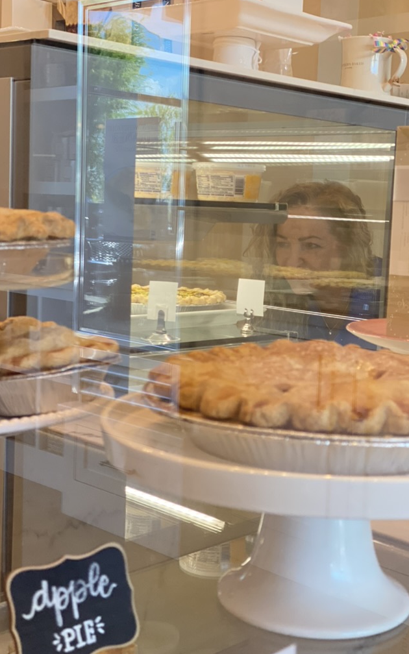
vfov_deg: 36.3
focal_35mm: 56
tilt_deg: -5.4
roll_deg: -3.1
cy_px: 323
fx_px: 999
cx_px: 238
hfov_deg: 23.1
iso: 160
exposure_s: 1/120
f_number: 2
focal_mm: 6
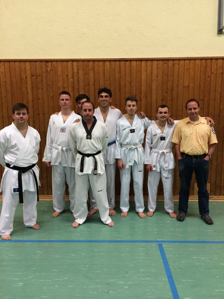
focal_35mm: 30
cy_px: 150
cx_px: 112
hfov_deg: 46.8
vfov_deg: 60.0
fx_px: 259
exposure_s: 1/30
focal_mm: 4.12
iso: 100
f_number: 2.2
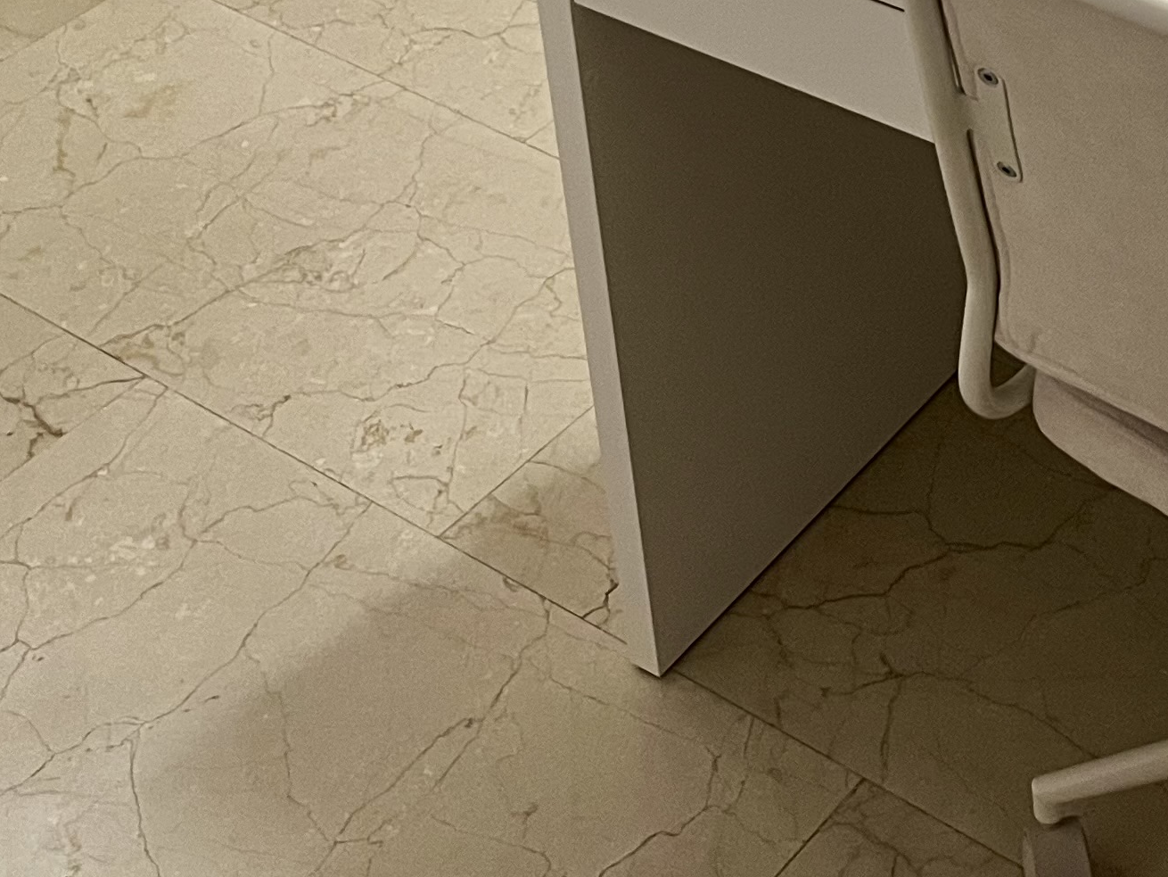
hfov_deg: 23.1
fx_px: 2700
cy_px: -329
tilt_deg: -28.6
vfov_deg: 17.1
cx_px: 1252
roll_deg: +0.1
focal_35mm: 80
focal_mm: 5.1
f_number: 1.6
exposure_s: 1/50
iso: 400
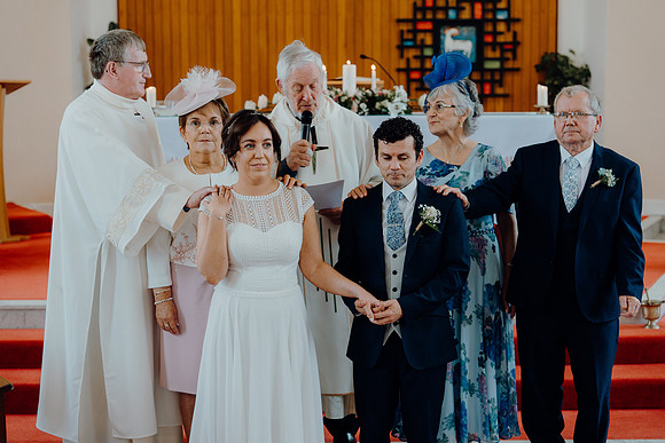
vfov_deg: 23.0
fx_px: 1090
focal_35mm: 59
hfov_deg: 33.9
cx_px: 332
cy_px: 222
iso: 500
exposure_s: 1/200
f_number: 2.8
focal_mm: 59
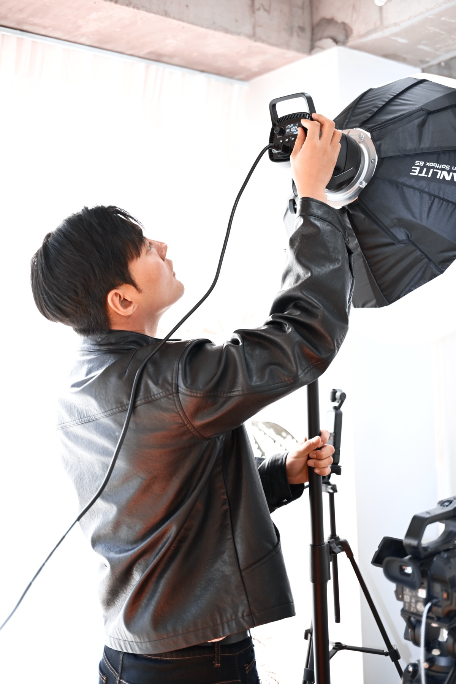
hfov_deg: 33.4
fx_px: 760
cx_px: 228
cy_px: 342
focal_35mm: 40
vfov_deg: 48.5
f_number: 2
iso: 1100
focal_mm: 40
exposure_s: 1/1000
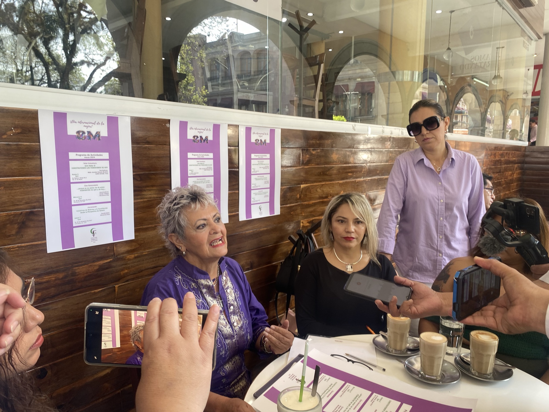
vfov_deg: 53.1
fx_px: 412
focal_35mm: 26
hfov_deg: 67.3
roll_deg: -0.8
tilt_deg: -8.7
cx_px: 274
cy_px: 206
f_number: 1.8
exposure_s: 1/120
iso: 50
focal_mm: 4.25
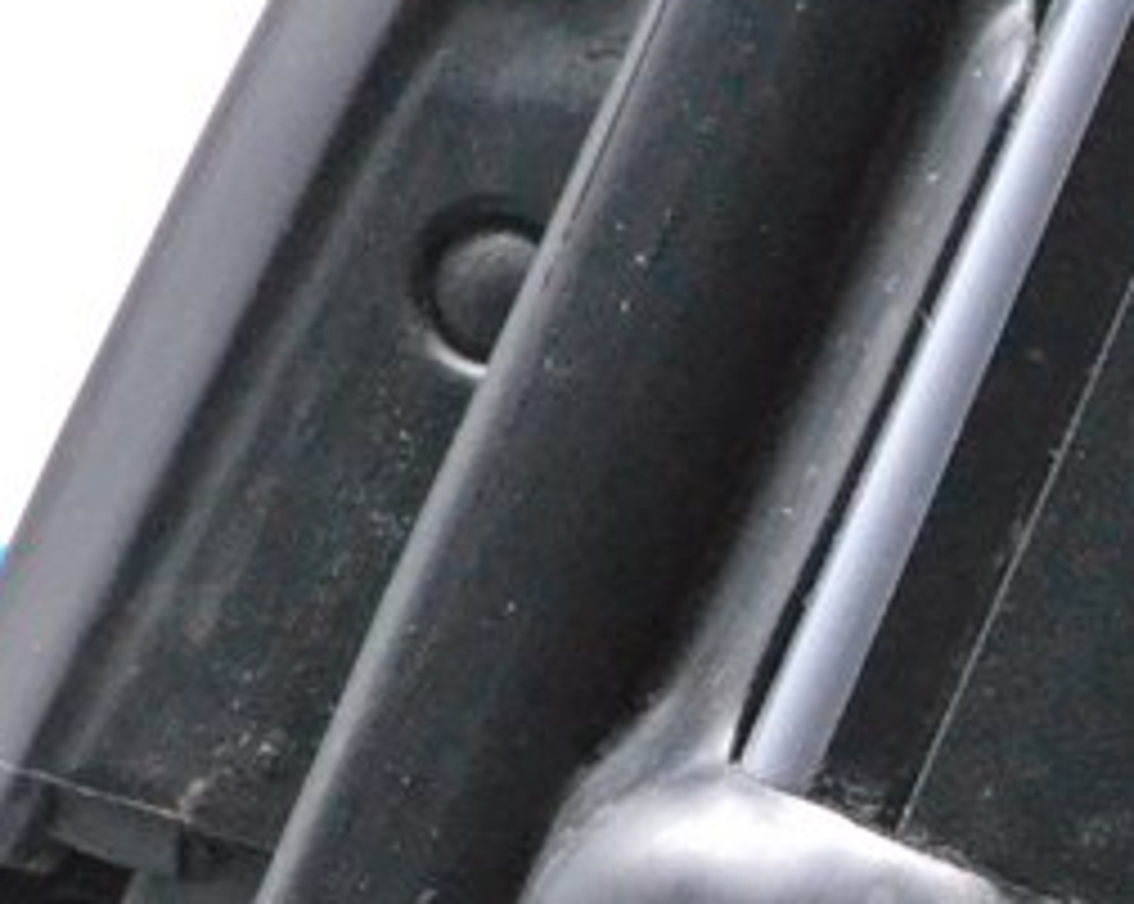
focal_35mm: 315
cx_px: 1768
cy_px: 29
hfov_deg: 6.1
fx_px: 10557
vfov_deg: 4.9
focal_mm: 55
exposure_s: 1/50
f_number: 13
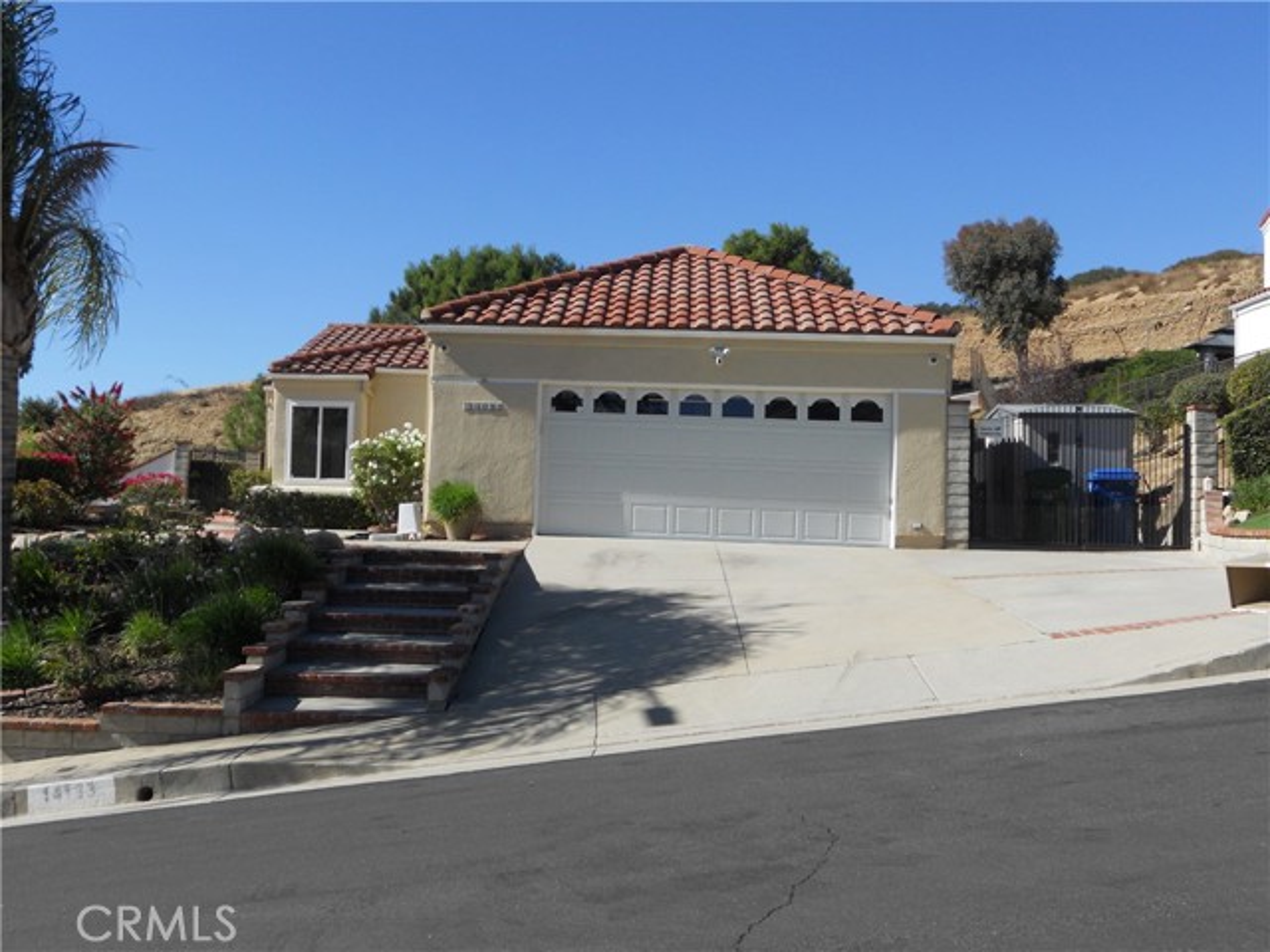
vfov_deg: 37.7
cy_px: 476
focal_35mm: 38
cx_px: 635
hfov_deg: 49.0
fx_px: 1394
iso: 80
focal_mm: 6.9
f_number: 3.9
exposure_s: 1/800
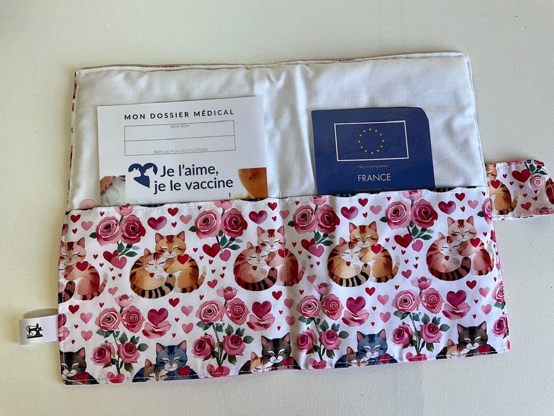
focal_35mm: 29
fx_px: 464
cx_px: 277
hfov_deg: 61.7
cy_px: 208
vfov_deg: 48.2
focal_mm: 3
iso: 20
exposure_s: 1/100
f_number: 1.8
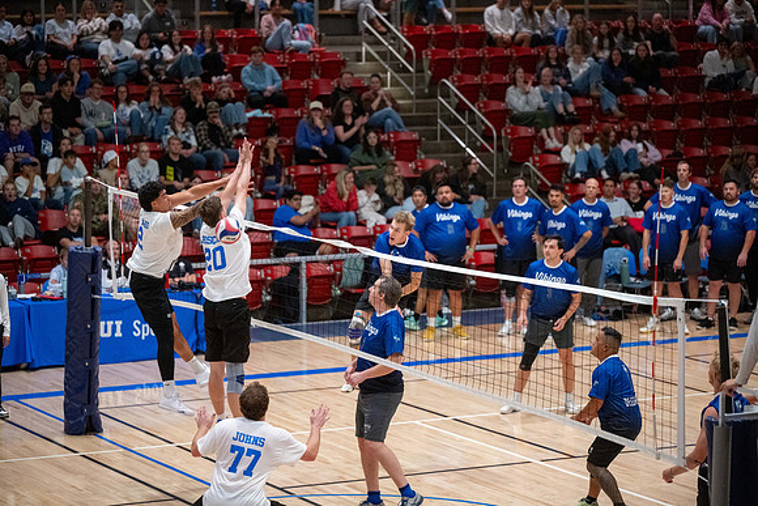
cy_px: 253
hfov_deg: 16.4
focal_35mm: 125
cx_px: 379
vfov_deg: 11.0
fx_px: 2632
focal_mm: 125
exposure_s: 1/640
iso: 6400
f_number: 2.8
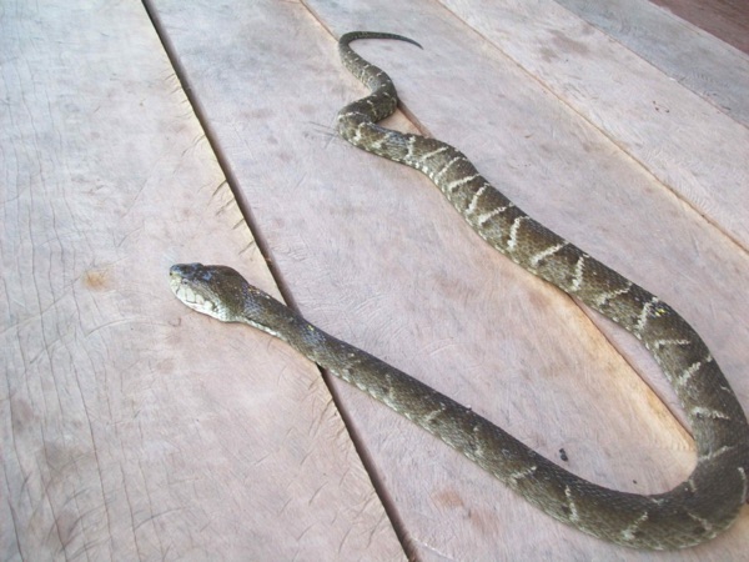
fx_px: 779
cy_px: 281
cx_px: 374
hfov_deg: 51.4
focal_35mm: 36
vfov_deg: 39.7
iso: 64
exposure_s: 1/250
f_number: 2.7
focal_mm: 6
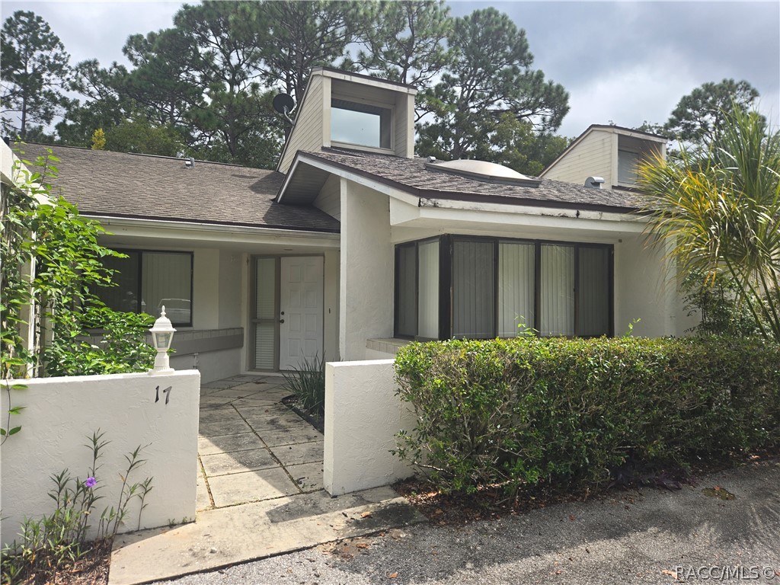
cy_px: 292
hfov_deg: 73.9
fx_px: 518
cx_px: 390
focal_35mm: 23
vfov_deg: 58.9
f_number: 1.8
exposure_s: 1/1453
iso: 25
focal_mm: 5.4
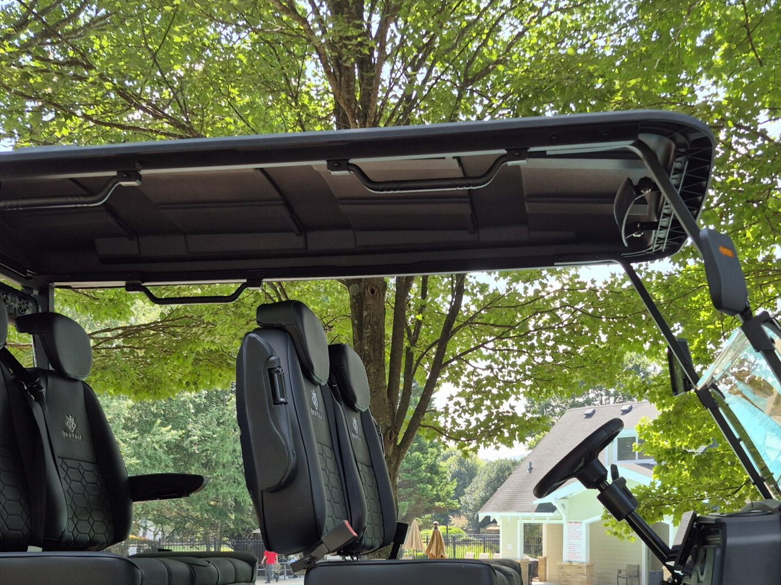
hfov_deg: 44.7
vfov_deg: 33.0
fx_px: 947
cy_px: 499
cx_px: 449
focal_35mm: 42
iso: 25
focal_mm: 5.4
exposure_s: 1/364
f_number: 1.8
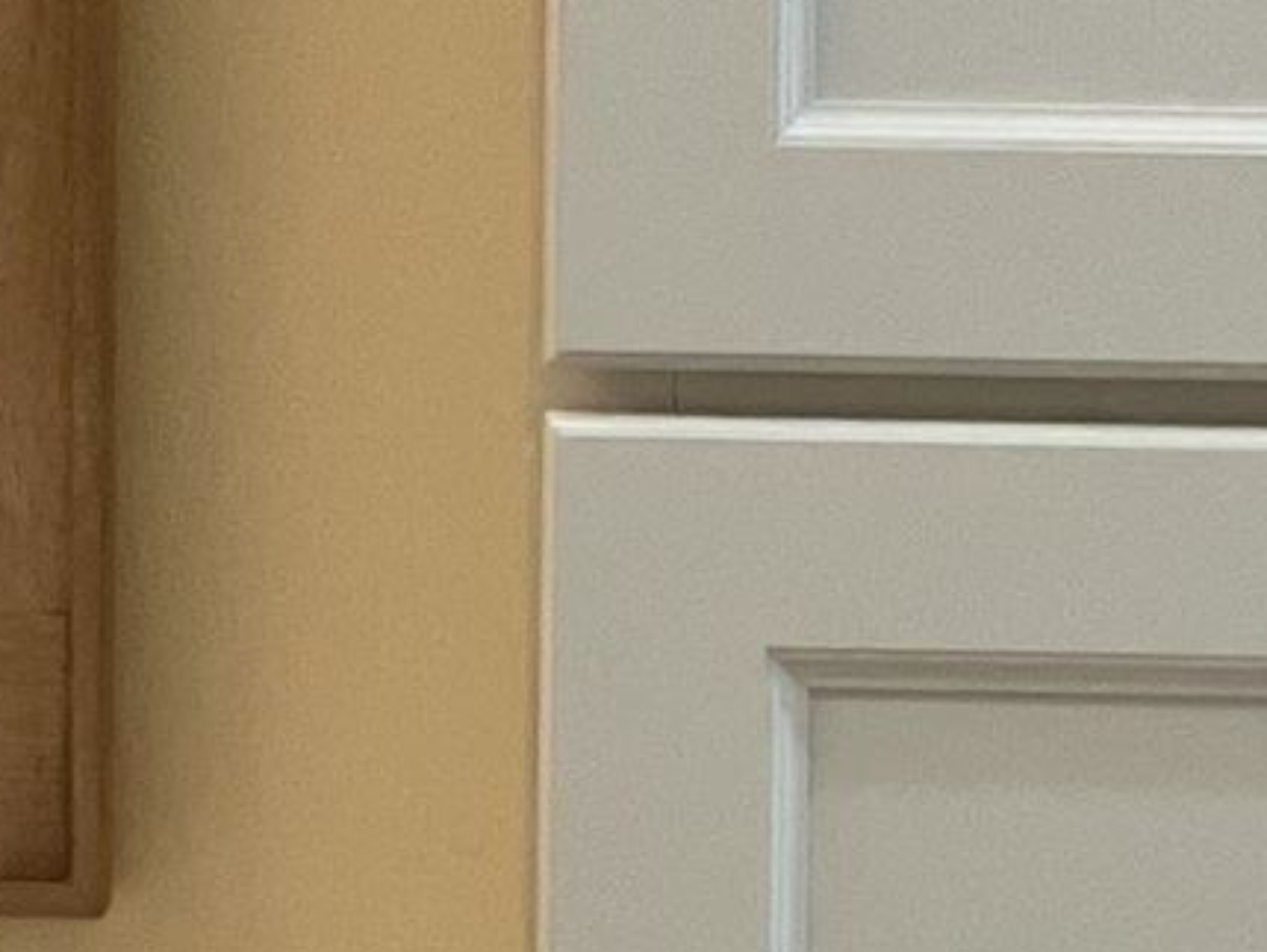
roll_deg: -1.2
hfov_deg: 4.3
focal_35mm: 457
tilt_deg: -7.1
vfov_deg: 3.2
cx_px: 1512
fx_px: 16736
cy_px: 1300
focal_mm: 7.5
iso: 200
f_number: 2.2
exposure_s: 1/120
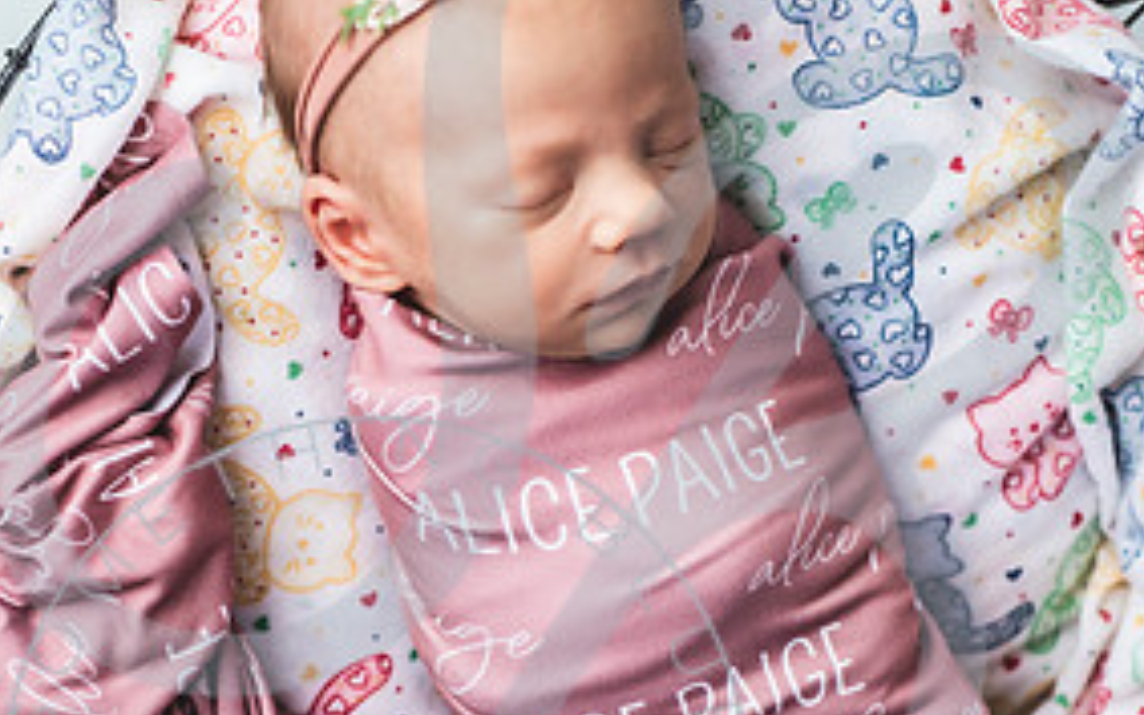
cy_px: 485
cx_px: 558
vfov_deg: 16.1
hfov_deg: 25.5
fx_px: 2526
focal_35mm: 81
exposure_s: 1/125
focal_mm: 50
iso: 200
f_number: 2.8
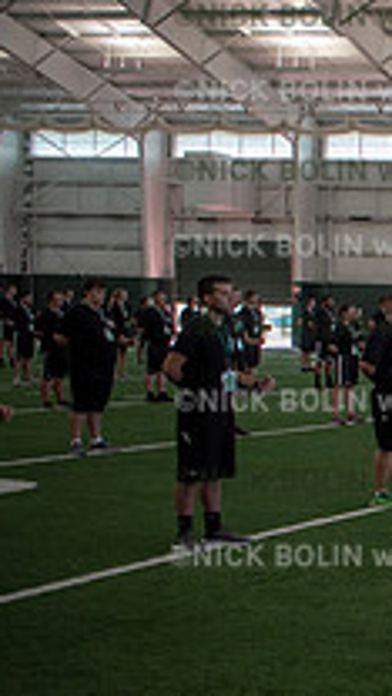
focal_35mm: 70
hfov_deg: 12.9
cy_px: 403
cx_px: 955
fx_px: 1294
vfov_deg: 30.1
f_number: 2.8
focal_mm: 24
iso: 640
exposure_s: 1/320
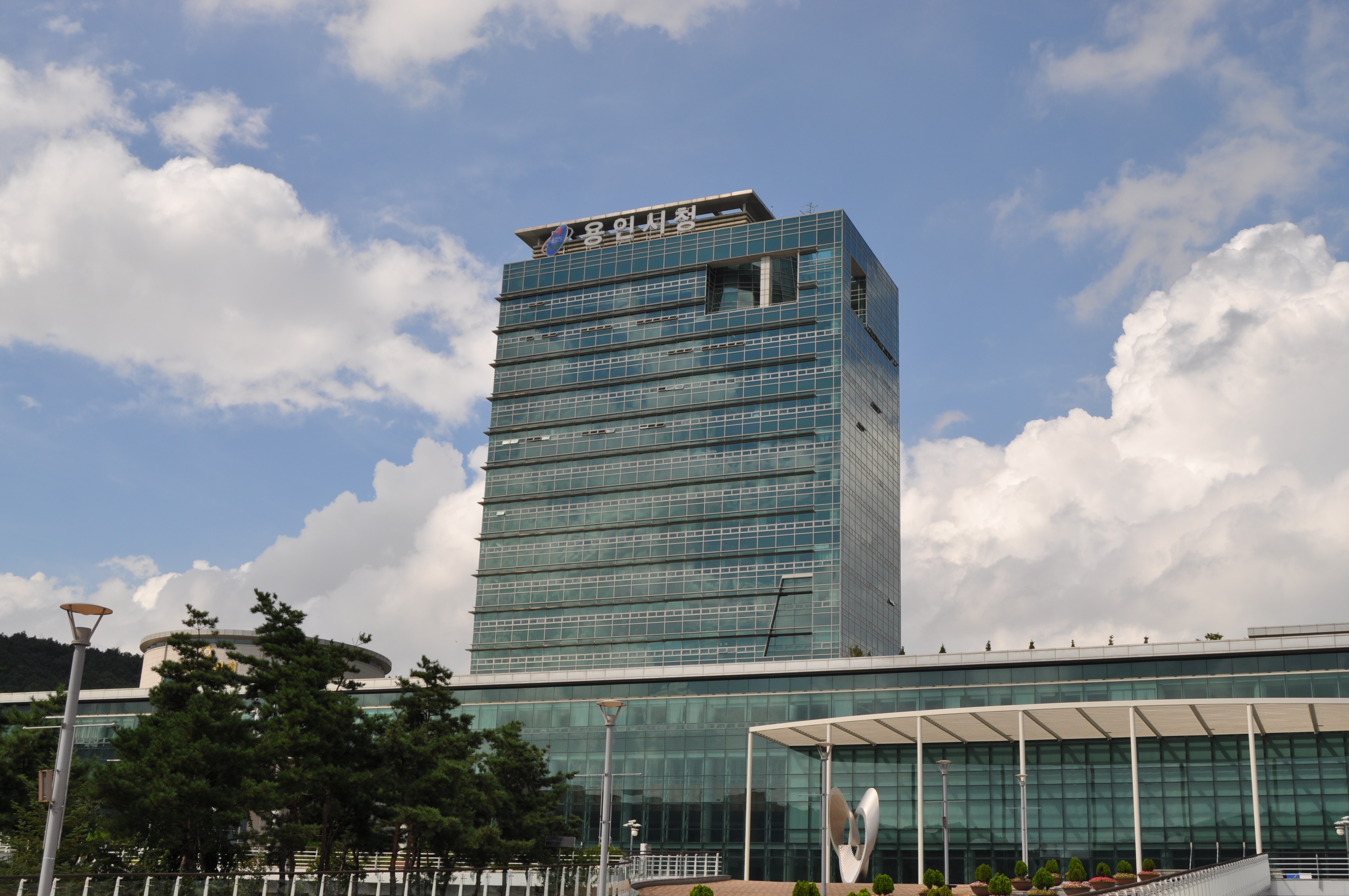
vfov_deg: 34.1
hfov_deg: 49.6
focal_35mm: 39
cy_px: 448
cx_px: 674
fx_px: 1460
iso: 200
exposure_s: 1/400
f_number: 10
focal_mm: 26
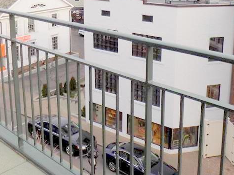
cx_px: 118
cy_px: 24
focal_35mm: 50
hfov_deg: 38.2
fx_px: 338
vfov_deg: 28.2
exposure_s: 1/500
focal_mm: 4
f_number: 3.1
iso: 80
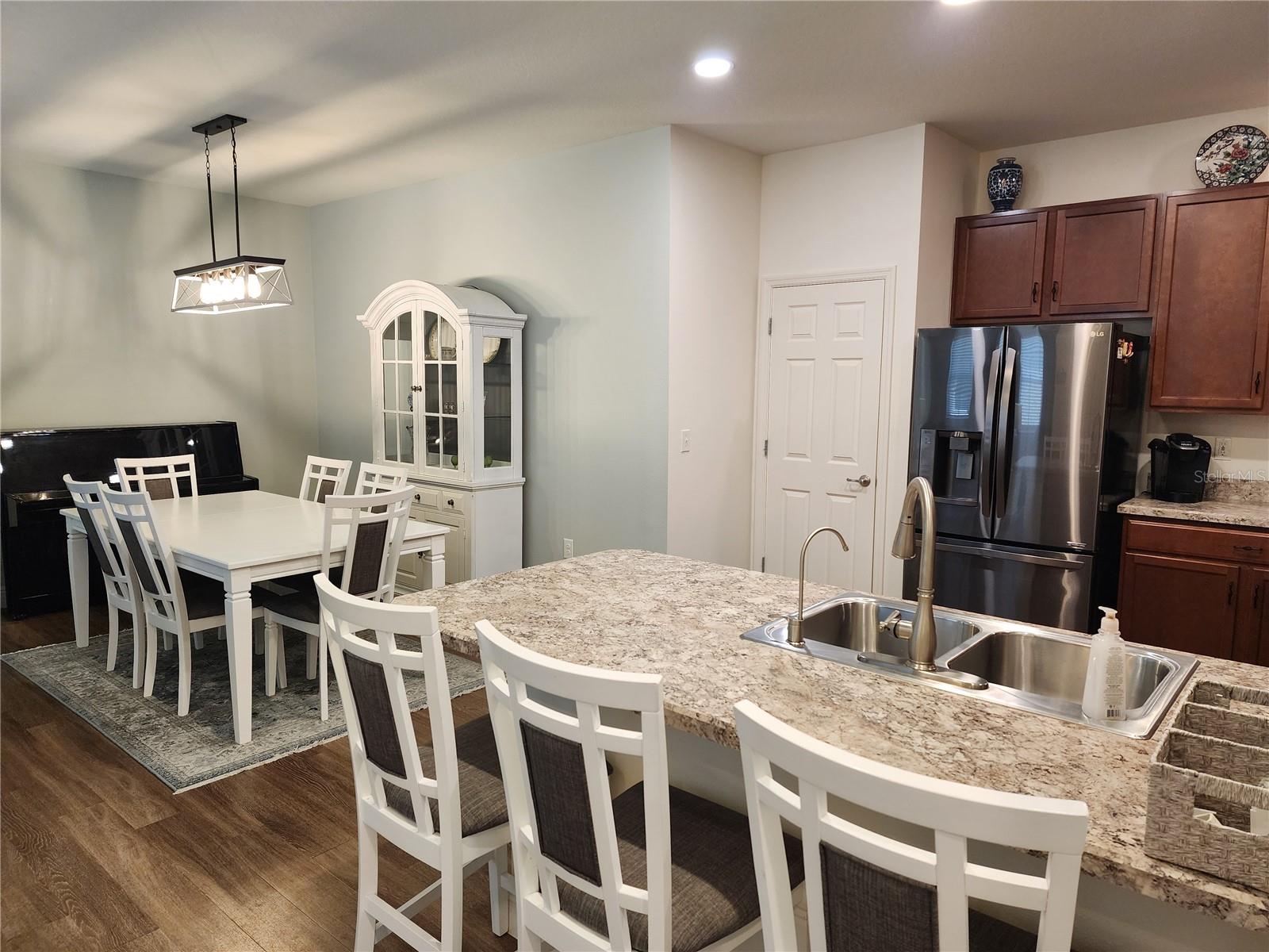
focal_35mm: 23
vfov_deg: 58.9
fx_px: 843
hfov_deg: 73.9
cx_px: 634
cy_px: 476
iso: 320
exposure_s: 1/120
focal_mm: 6.4
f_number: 1.8
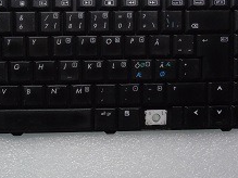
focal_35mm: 53
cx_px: 64
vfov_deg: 27.4
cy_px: 62
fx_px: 364
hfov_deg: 35.5
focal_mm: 5.2
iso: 400
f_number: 6
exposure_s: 1/40
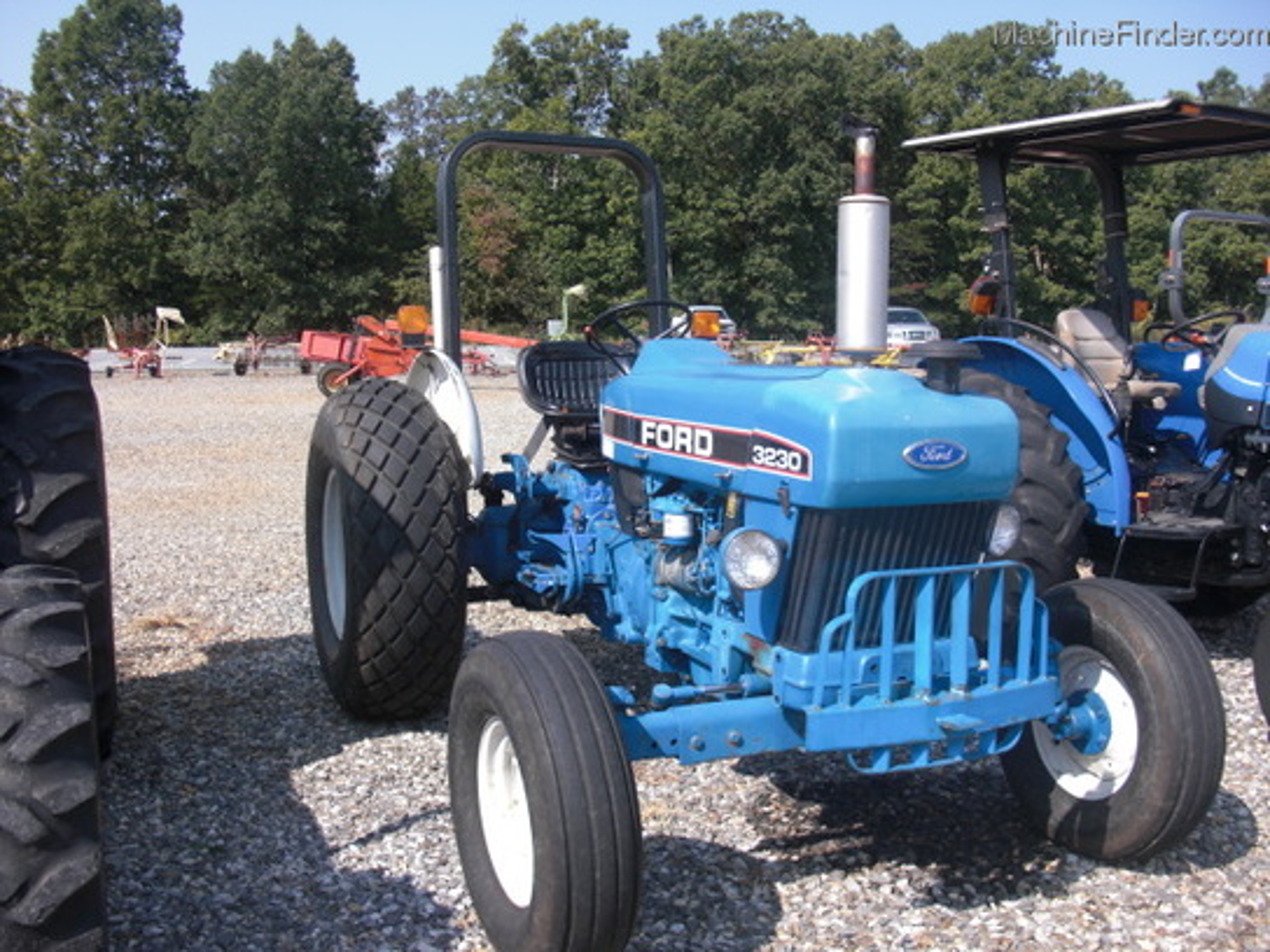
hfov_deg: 51.4
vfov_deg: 39.7
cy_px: 476
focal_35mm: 36
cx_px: 635
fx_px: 1321
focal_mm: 6.3
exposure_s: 1/640
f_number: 2.8
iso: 50
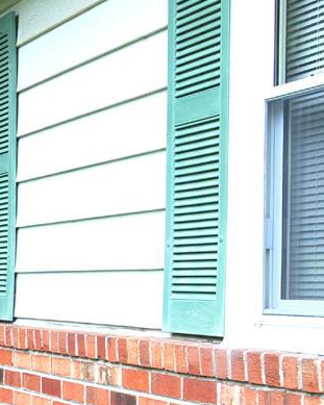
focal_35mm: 94
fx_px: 1127
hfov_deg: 15.6
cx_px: -96
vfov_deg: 20.1
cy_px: 333
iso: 100
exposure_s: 1/125
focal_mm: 18
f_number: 5.6
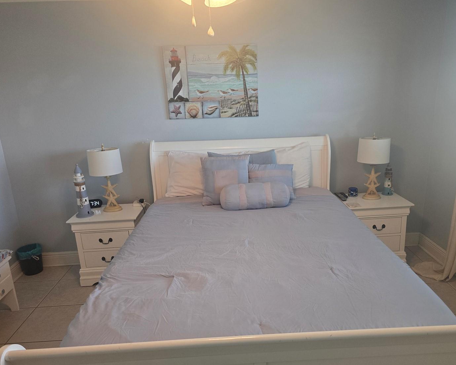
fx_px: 351
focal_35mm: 26
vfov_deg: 54.9
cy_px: 186
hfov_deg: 65.9
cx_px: 248
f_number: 1.7
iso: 250
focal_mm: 6.3
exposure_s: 1/120
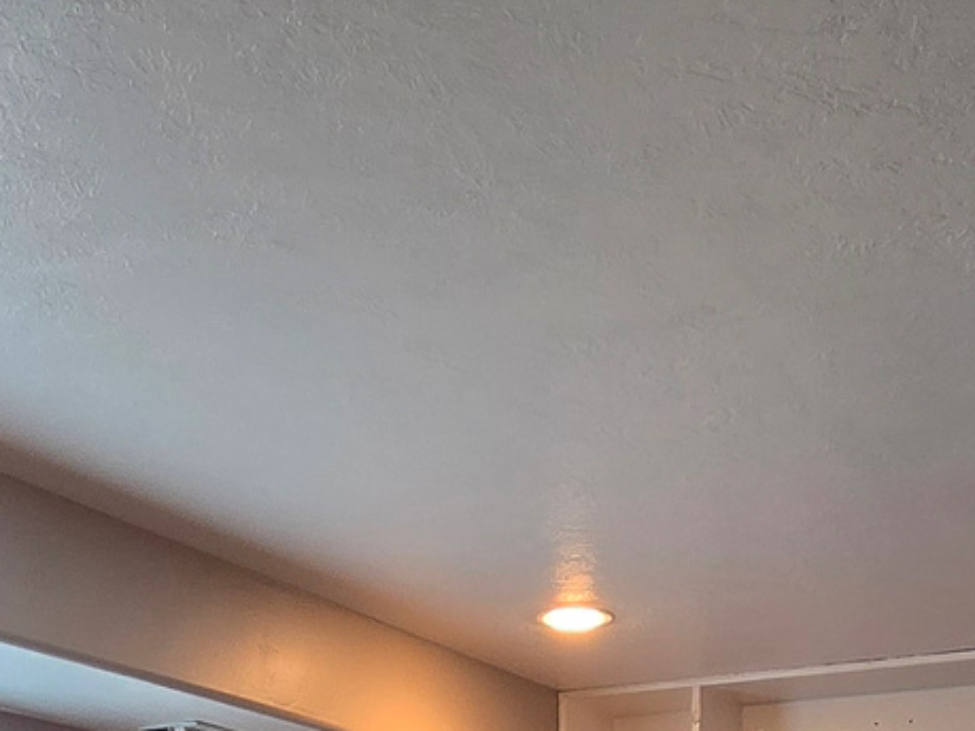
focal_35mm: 58
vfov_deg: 20.3
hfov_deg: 33.2
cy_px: 1196
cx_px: 480
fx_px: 1633
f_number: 2.2
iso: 160
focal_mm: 2.2
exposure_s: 1/60
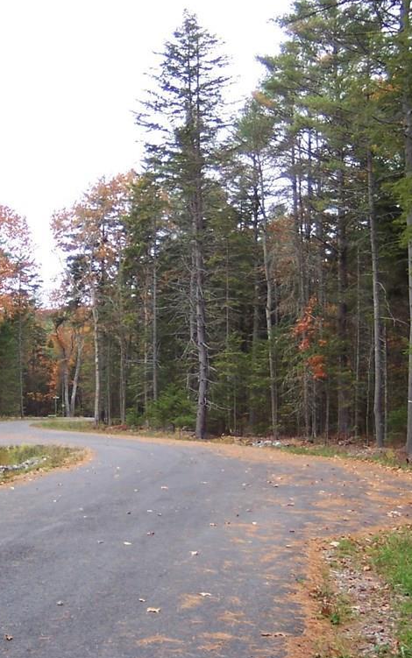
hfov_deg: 24.8
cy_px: 327
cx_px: 154
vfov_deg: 38.9
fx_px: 933
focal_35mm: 52
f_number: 2.2
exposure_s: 1/350
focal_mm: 5.6
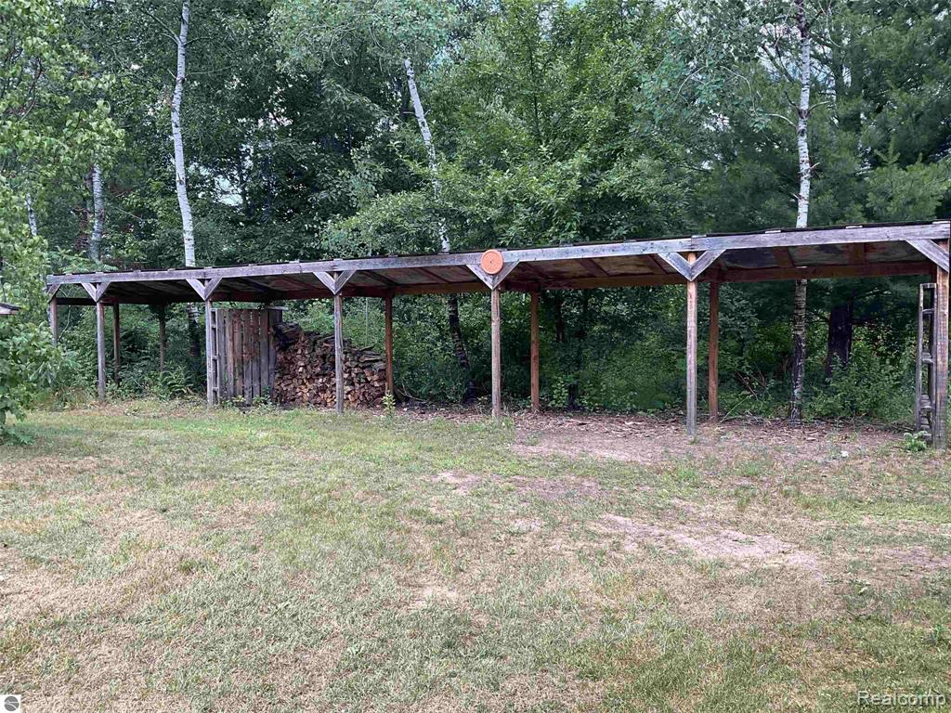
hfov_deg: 61.7
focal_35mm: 29
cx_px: 476
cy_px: 356
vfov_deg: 48.2
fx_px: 797
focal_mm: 3
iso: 16
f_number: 1.8
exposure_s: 1/187
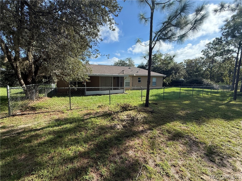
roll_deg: -1.6
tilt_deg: -5.6
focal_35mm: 14
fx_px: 98
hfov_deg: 102.1
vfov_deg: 85.7
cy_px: 90
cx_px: 121
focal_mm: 2.22
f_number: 2.2
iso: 64
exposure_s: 1/1001
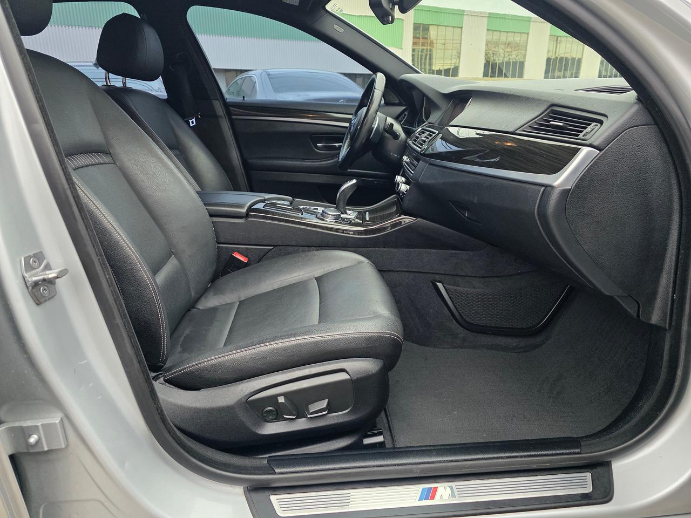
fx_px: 459
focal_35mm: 23
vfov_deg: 58.9
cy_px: 259
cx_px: 346
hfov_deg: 73.9
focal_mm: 6.3
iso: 160
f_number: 1.7
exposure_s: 1/180
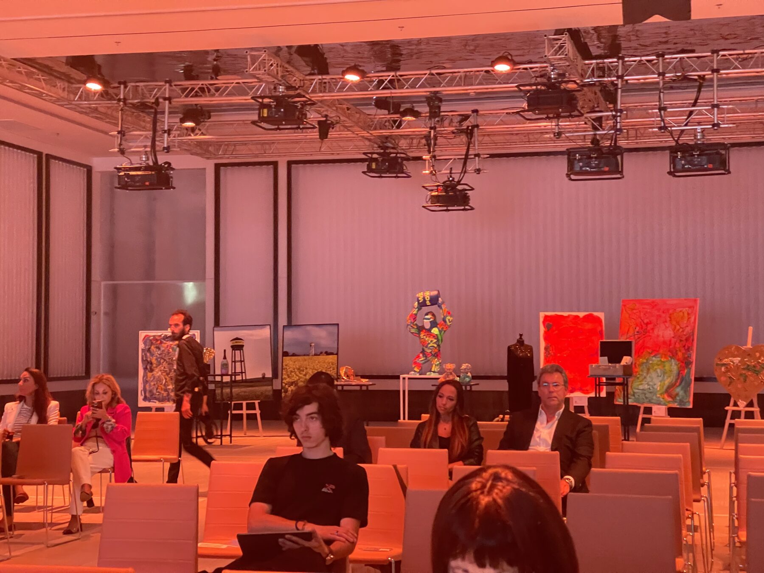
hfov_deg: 30.3
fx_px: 1413
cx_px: 382
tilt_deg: +4.6
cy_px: 286
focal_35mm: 64
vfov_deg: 22.9
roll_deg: -1.3
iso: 1000
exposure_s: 1/37
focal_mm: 7.5
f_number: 2.2
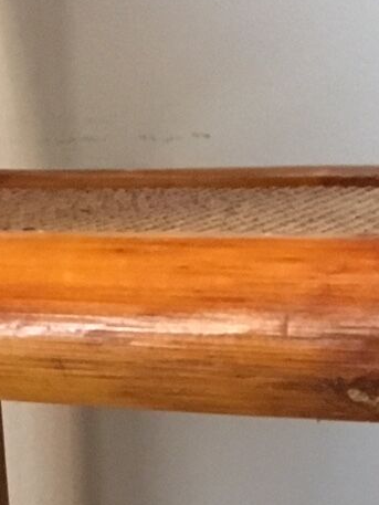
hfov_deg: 11.5
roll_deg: -0.2
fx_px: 1868
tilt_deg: -23.7
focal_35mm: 128
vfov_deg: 13.4
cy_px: 977
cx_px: 296
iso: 200
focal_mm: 4.15
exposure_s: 1/17
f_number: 2.2
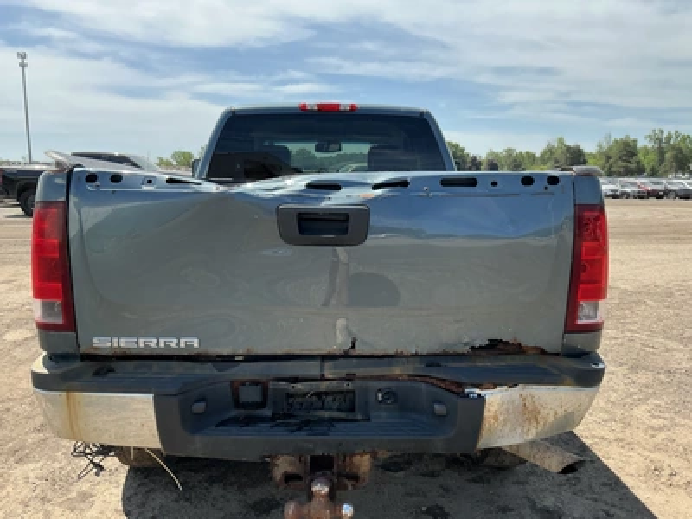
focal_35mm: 28
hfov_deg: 63.4
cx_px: 346
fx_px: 560
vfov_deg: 49.7
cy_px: 260
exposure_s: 1/898
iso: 25
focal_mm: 3
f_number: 1.8
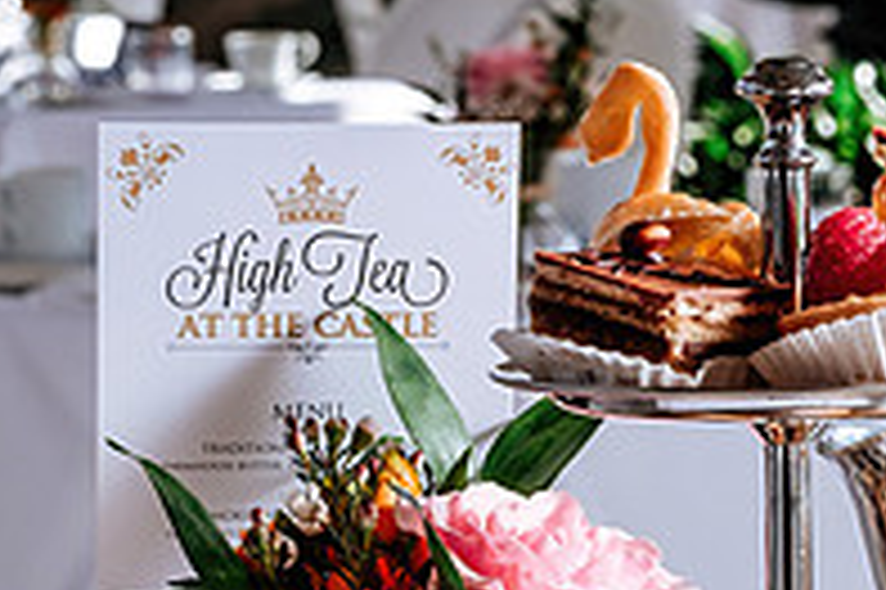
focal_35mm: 221
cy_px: 390
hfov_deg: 9.3
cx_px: 828
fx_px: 5434
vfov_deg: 6.2
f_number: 8
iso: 200
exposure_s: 1/125
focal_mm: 50
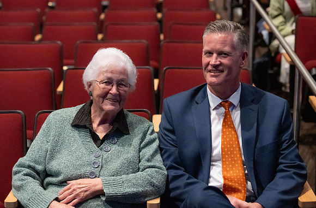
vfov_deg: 17.6
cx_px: 152
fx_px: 669
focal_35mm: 77
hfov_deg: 26.6
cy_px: 95
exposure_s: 1/200
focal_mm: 70
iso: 4000
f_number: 2.8
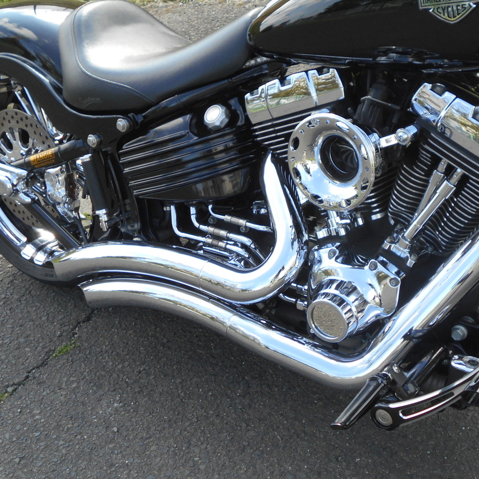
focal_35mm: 47
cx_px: 300
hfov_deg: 35.9
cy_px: 236
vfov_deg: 36.1
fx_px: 736
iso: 110
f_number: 3.9
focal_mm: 6.7
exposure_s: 1/250
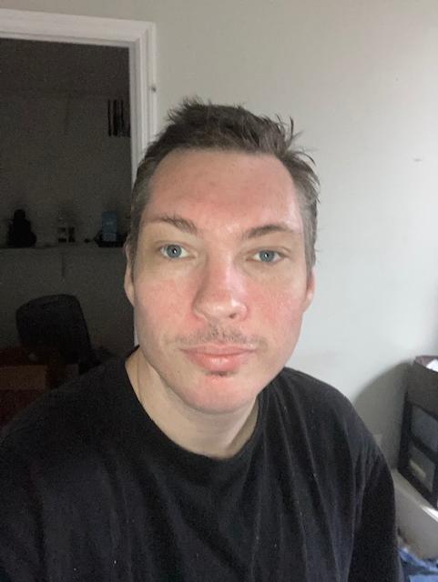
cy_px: 291
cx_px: 219
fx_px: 539
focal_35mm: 32
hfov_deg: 44.2
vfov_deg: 56.8
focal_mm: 2.87
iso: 400
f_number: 2.2
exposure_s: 1/22
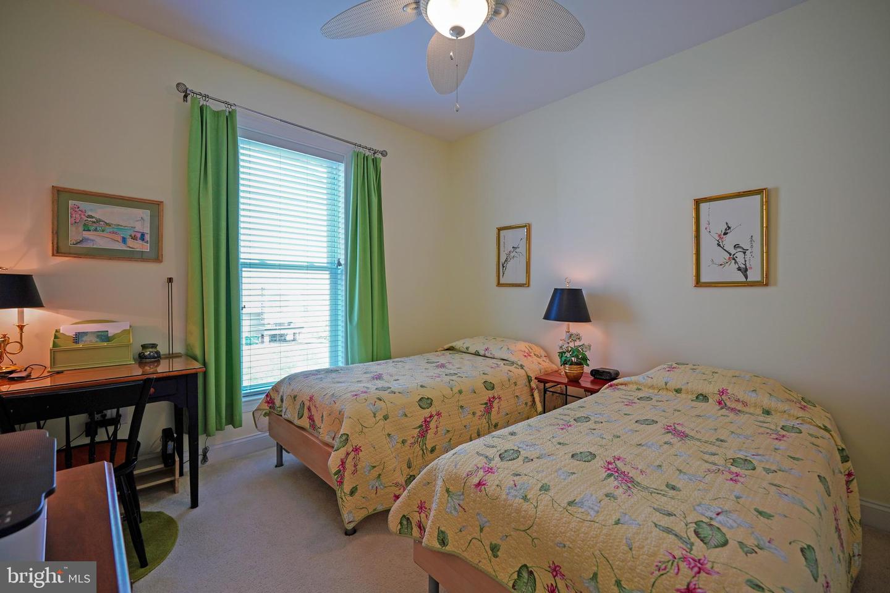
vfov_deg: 77.3
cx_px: 445
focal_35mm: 15
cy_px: 296
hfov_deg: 100.4
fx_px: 371
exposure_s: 1/40
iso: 100
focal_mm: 10
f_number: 3.2
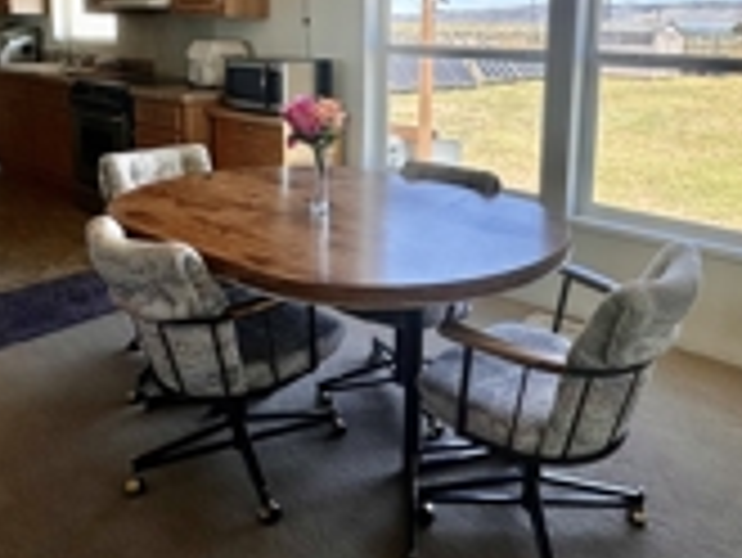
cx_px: 414
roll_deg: -0.9
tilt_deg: -8.2
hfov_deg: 53.8
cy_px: 130
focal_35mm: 34
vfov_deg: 40.5
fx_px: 729
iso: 40
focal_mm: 2.22
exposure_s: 1/428
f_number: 2.2
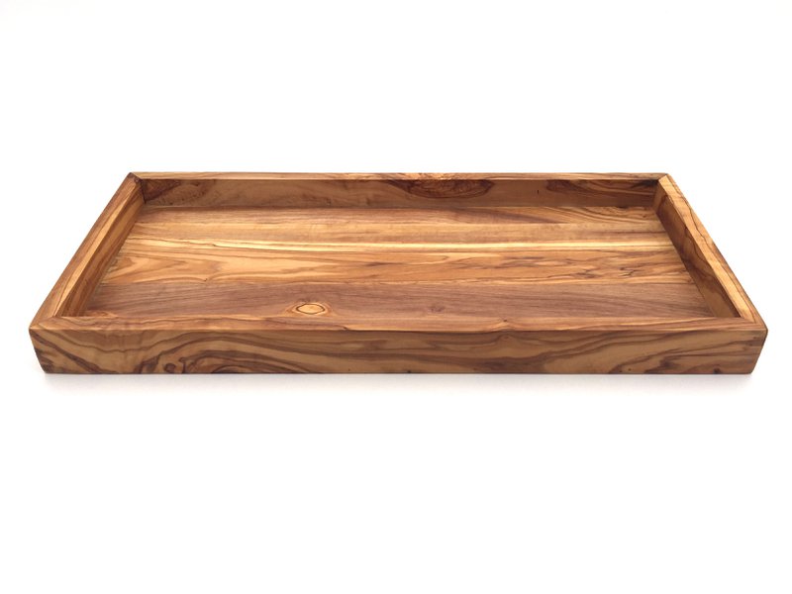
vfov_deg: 48.2
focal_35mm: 29
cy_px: 297
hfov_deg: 61.7
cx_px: 396
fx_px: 664
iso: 32
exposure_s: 1/455
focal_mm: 4.15
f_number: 2.2
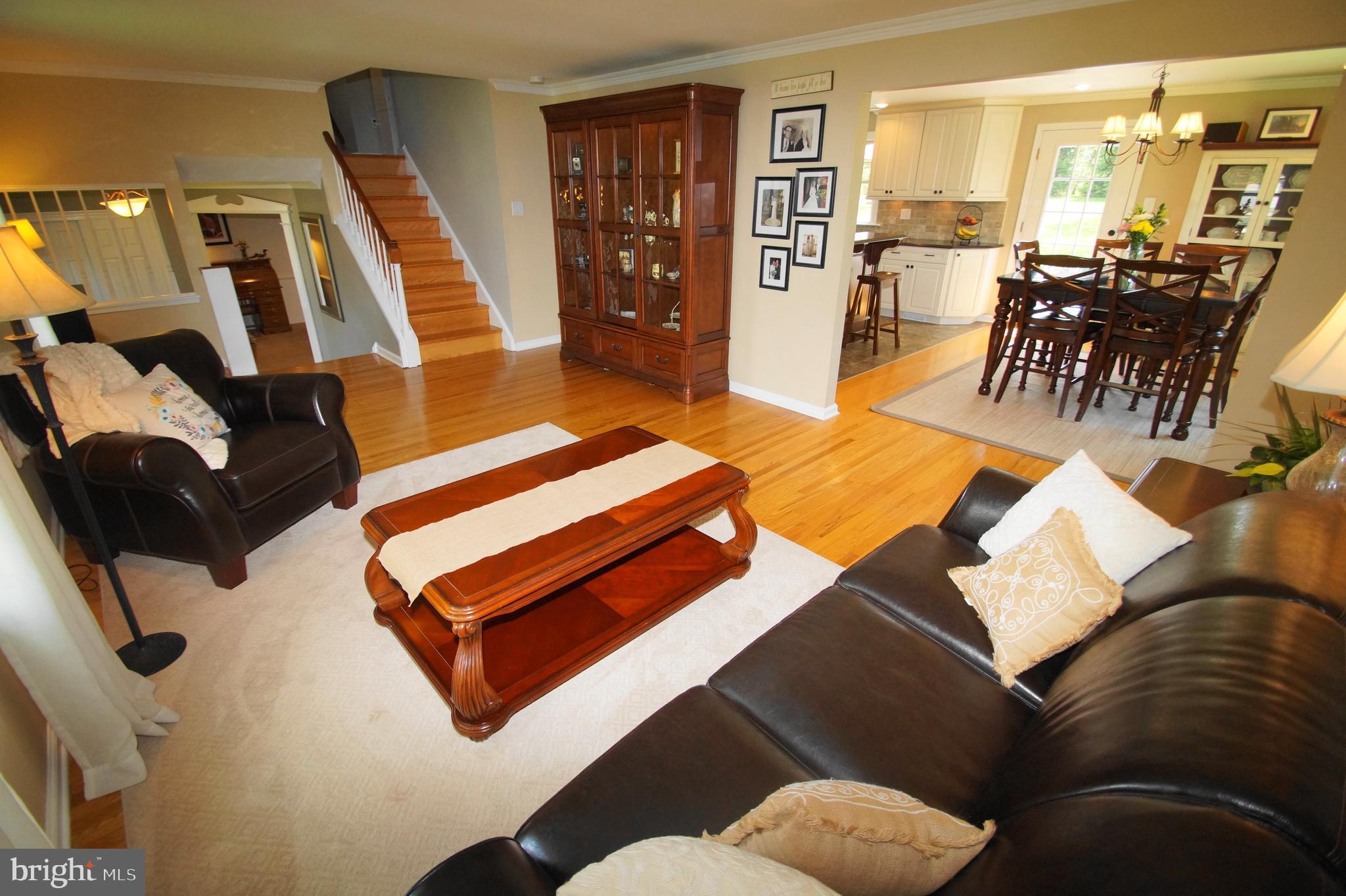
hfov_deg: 100.4
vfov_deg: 77.3
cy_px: 448
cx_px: 673
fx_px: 560
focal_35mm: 15
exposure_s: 1/160
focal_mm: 10
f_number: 3.5
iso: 800
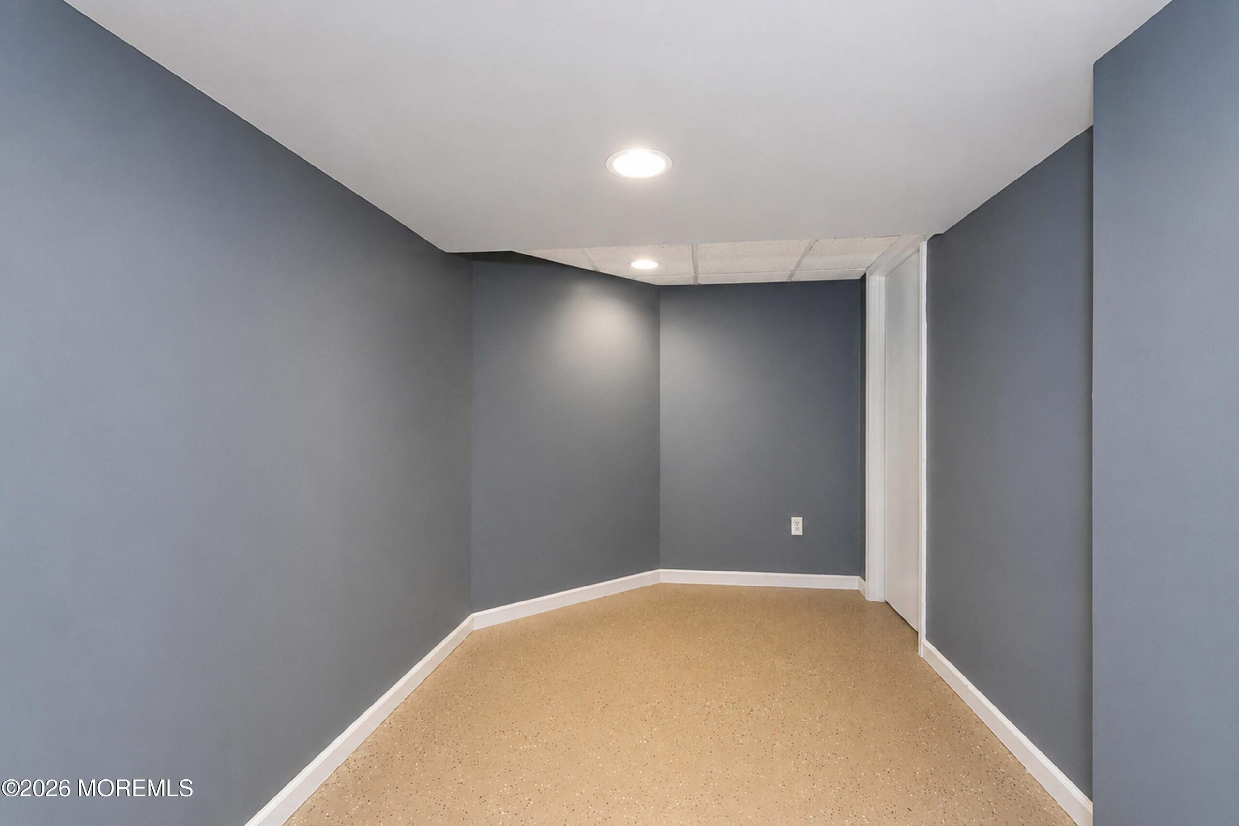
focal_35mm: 15
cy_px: 413
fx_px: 516
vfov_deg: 77.3
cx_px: 620
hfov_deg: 100.4
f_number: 8
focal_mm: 10
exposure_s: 1/60
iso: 2000
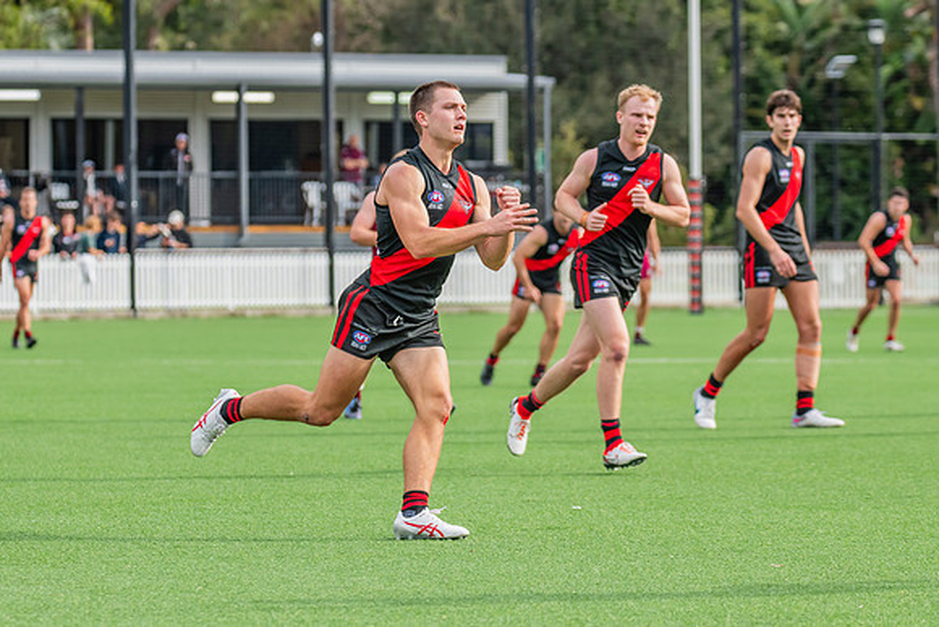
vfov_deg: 6.6
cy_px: 314
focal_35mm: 208
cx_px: 470
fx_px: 5417
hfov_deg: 9.9
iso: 800
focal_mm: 195
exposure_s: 1/1250
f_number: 7.1
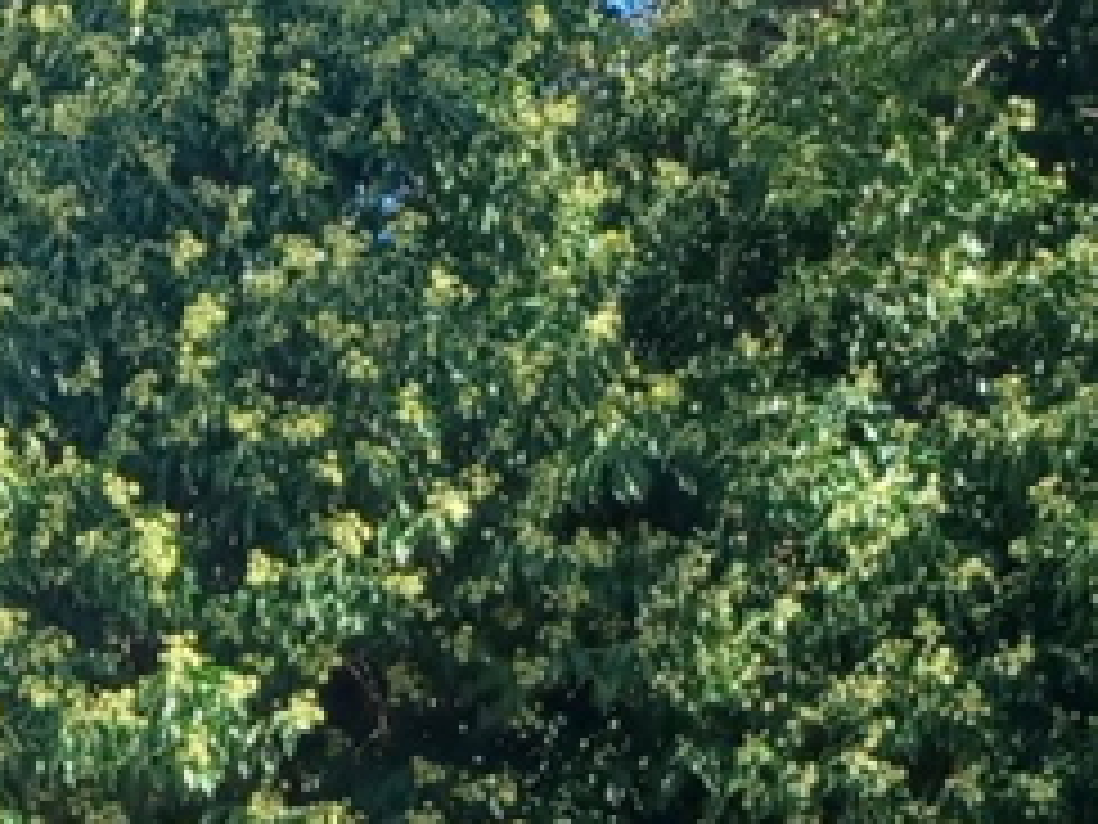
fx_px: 3901
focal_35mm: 123
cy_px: 1297
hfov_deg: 15.8
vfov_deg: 11.5
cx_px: 94
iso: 32
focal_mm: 4.6
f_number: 1.8
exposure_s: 1/214
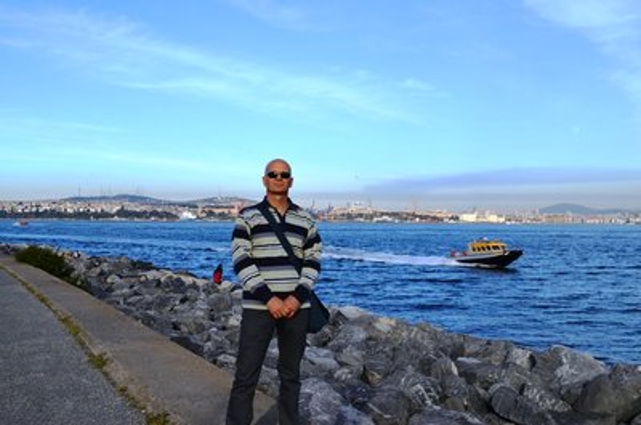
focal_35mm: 39
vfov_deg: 34.1
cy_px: 212
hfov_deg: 49.6
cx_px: 320
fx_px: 693
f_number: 8
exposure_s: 1/250
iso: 100
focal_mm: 26
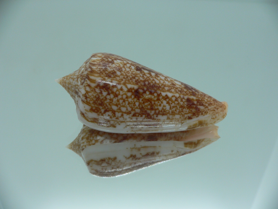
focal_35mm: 35
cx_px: 139
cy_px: 104
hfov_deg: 52.6
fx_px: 281
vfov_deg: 40.7
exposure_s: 1/60
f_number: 2.8
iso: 80
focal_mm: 4.6
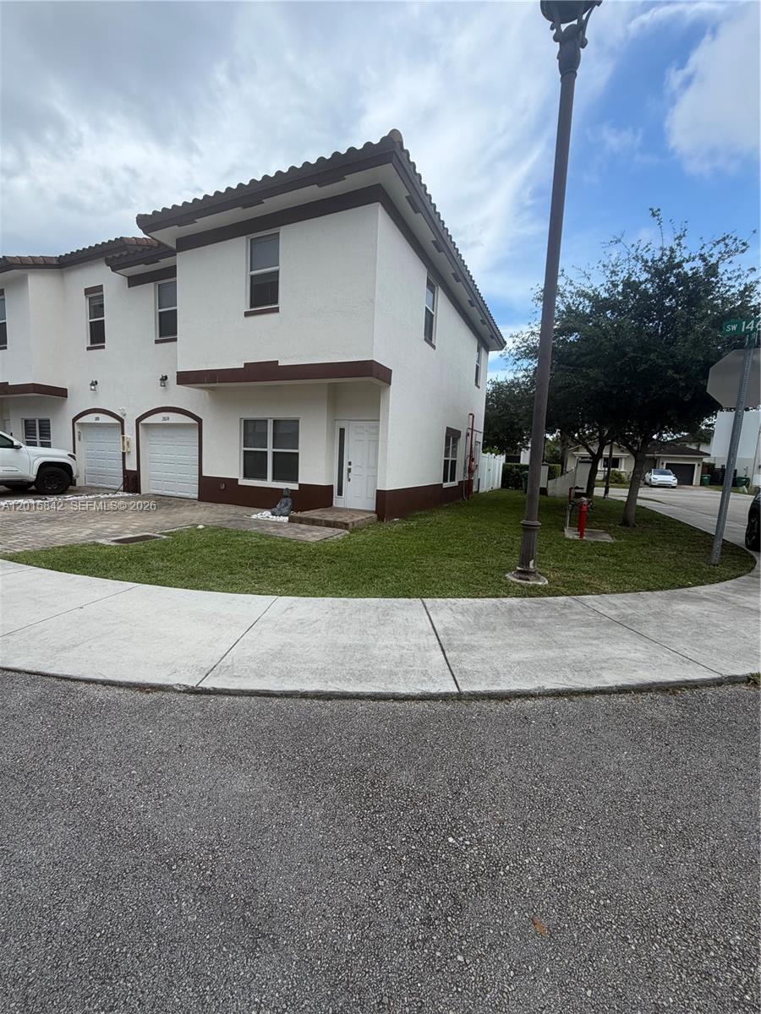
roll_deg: -1.0
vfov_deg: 102.1
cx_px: 380
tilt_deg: -7.0
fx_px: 410
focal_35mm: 14
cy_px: 507
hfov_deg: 85.7
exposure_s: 1/742
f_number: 2.2
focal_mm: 2.22
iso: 40
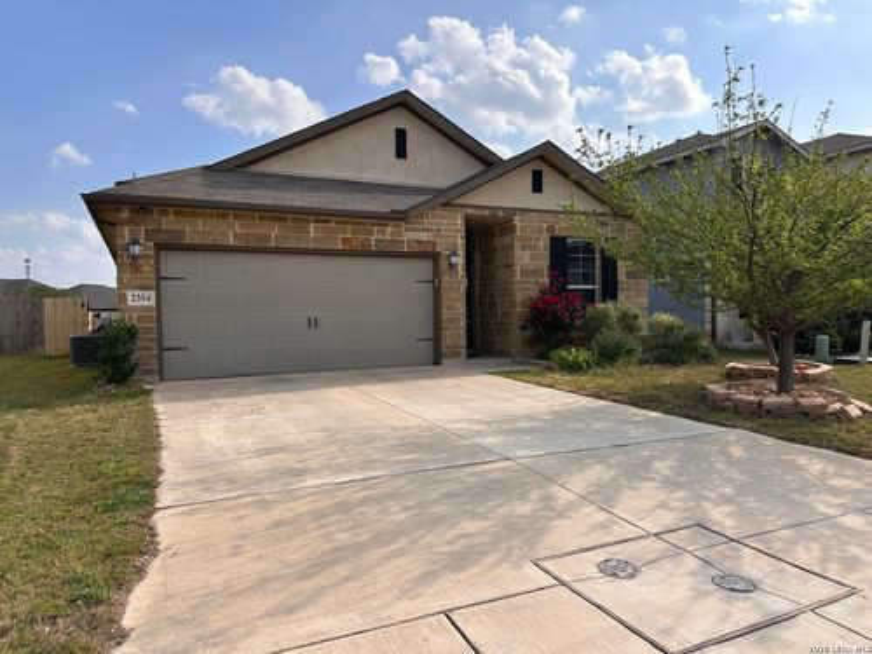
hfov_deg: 71.6
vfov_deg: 56.8
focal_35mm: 24
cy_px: 327
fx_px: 605
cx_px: 436
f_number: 1.78
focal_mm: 6.86
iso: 80
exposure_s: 1/4348
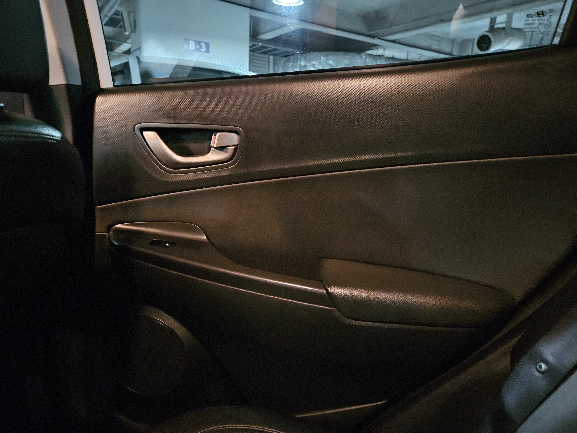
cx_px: 288
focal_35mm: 23
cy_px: 216
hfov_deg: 73.9
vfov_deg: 58.9
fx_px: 383
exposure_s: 1/15
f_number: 1.8
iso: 4000
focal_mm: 5.4
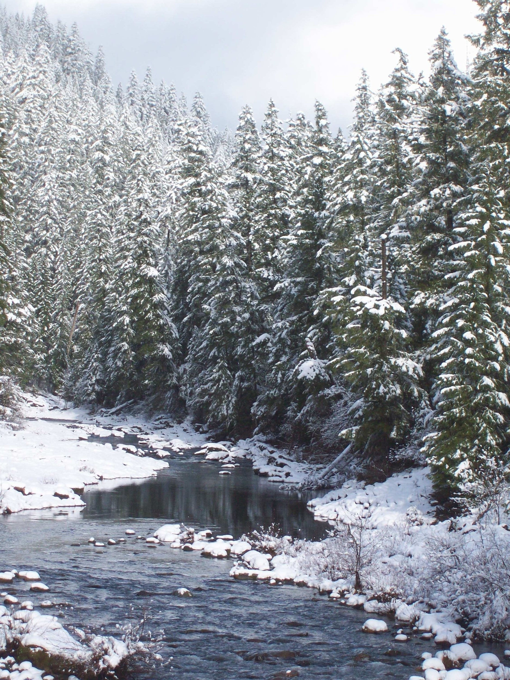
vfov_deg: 18.2
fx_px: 2122
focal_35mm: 108
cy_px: 340
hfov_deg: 13.7
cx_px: 255
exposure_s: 1/315
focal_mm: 18
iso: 80
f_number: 4.8
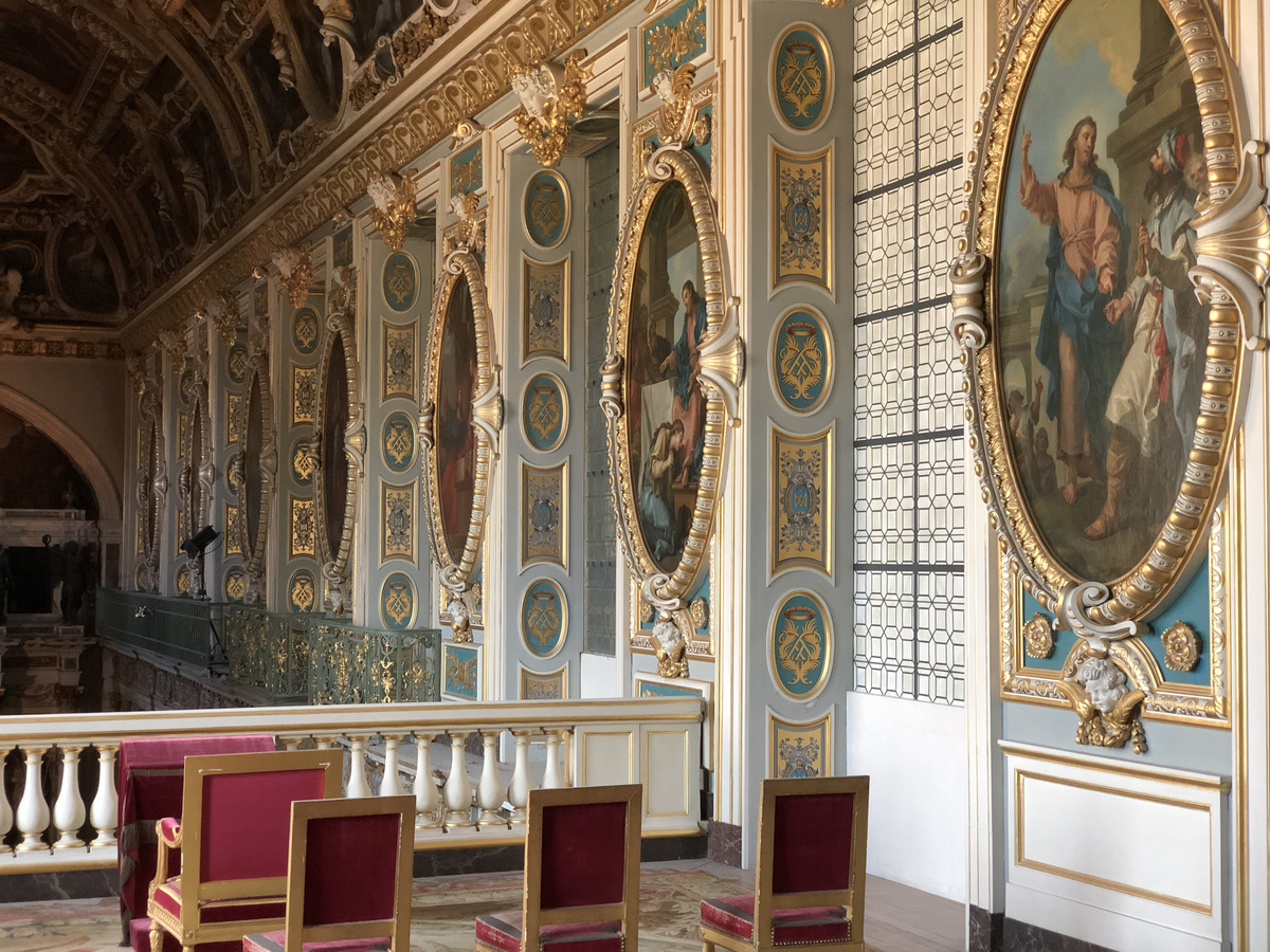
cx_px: 635
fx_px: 1908
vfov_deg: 28.0
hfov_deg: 36.8
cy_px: 476
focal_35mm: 52
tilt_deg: +3.0
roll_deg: +1.0
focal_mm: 6
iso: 100
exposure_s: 1/50
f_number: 2.4
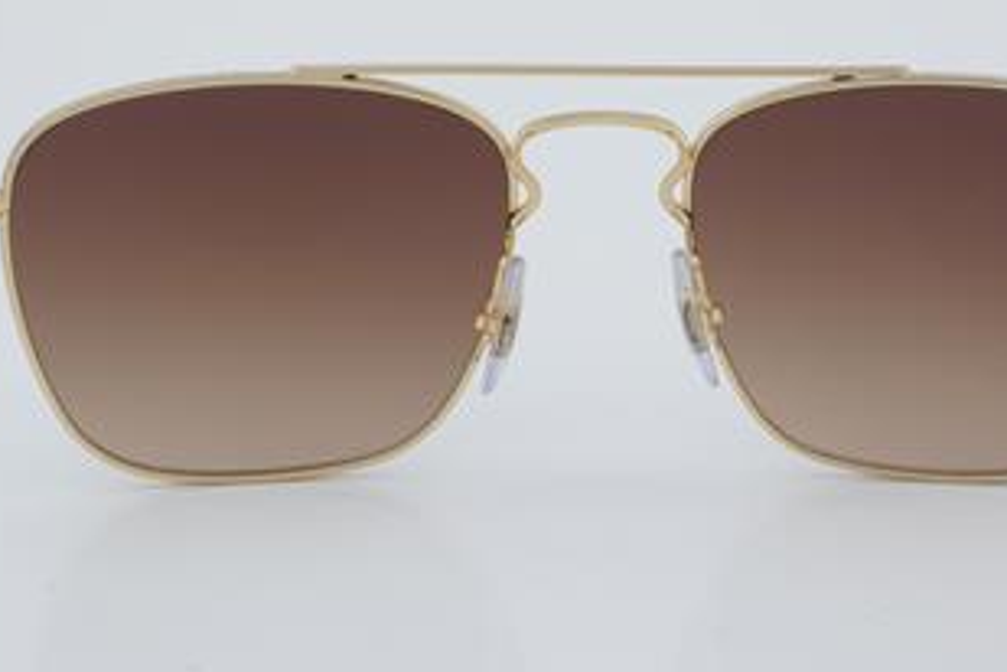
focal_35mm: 107
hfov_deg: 19.1
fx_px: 2983
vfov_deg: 12.8
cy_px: 251
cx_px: 603
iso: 100
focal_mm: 55
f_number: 32
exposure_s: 1/4
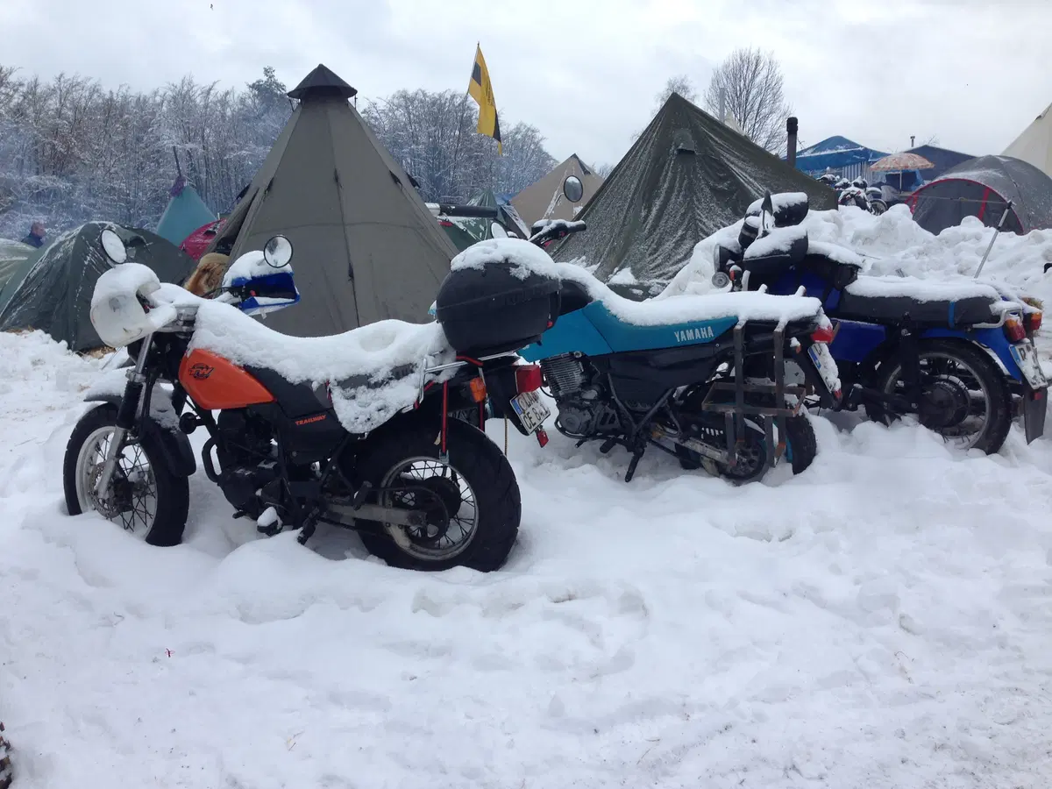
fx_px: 1003
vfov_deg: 42.9
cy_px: 394
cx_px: 526
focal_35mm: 33
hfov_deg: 55.4
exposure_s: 1/259
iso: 50
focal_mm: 4.12
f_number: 2.4
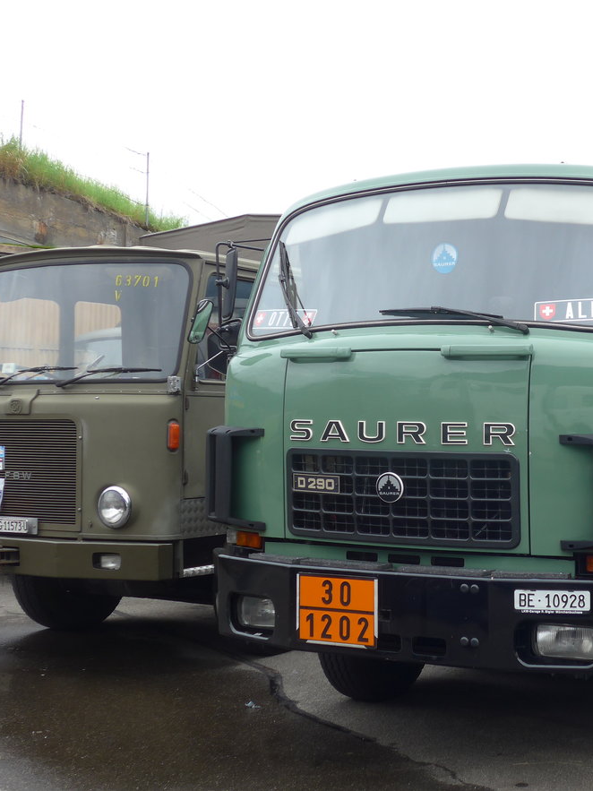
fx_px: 1211
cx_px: 502
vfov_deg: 36.2
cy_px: 389
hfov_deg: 26.8
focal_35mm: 53
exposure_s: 1/250
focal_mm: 8
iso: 80
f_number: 2.8
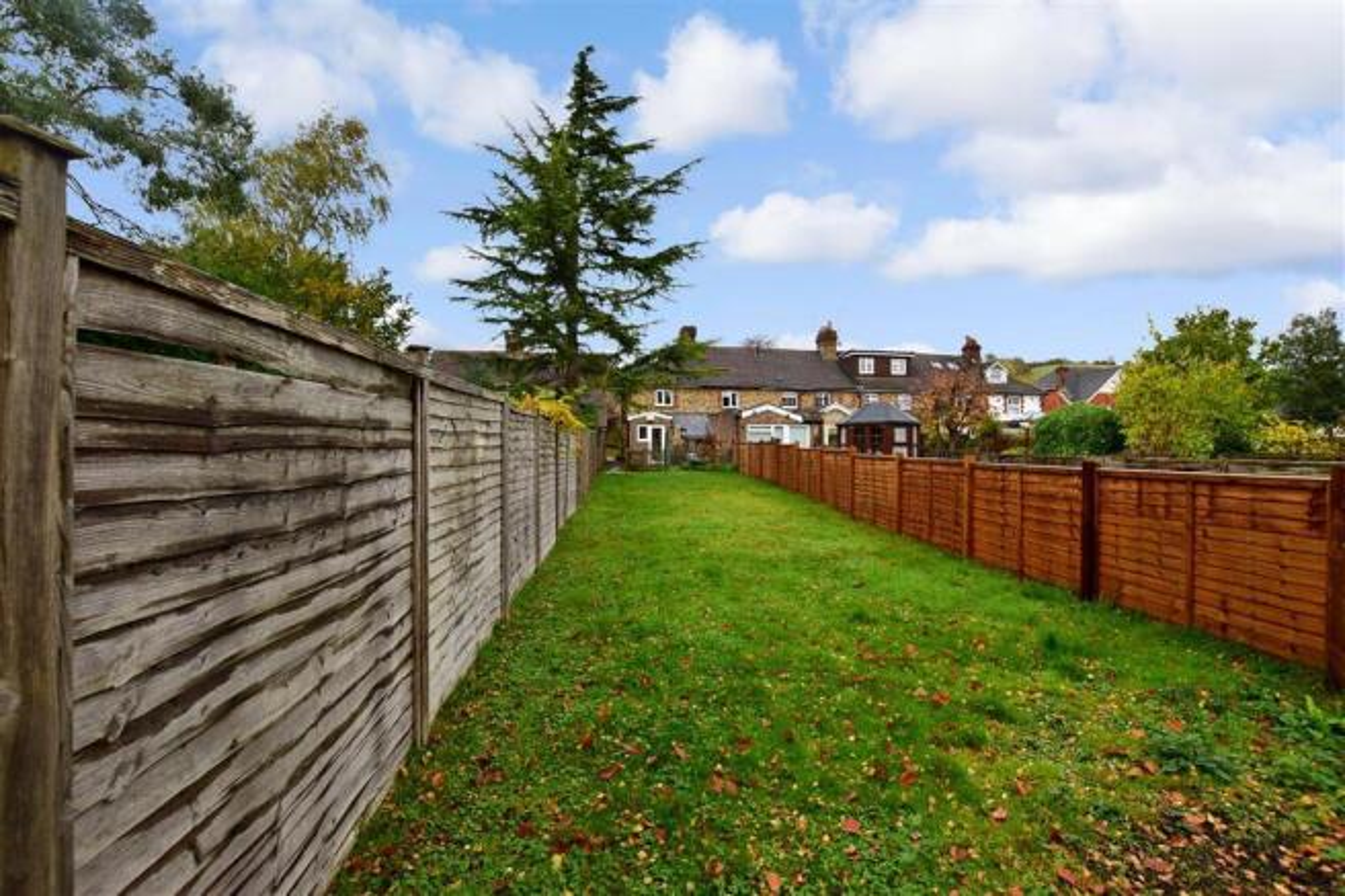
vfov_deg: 77.3
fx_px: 560
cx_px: 672
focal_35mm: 15
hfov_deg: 100.4
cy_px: 448
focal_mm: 10
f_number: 7.1
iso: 400
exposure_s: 1/200
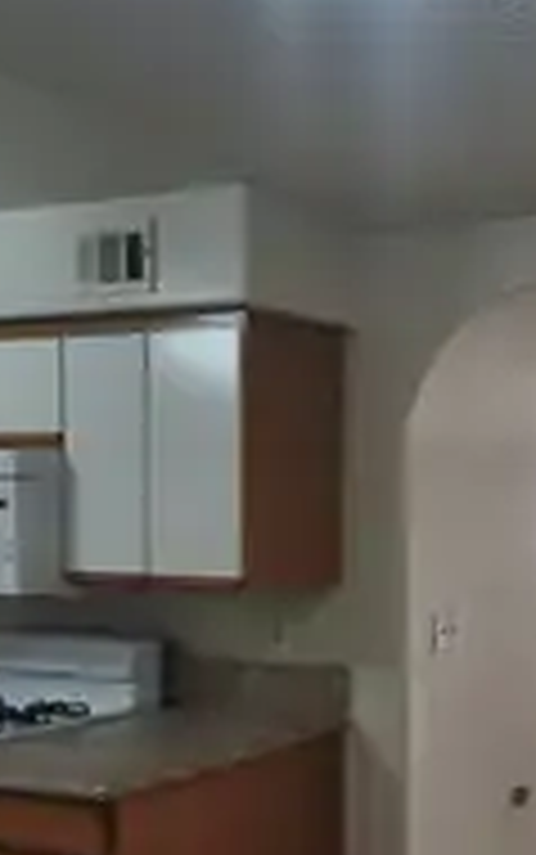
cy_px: 522
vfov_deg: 63.9
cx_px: 829
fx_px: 677
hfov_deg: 27.4
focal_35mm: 29
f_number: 2.2
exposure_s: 1/60
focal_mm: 2.2
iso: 80
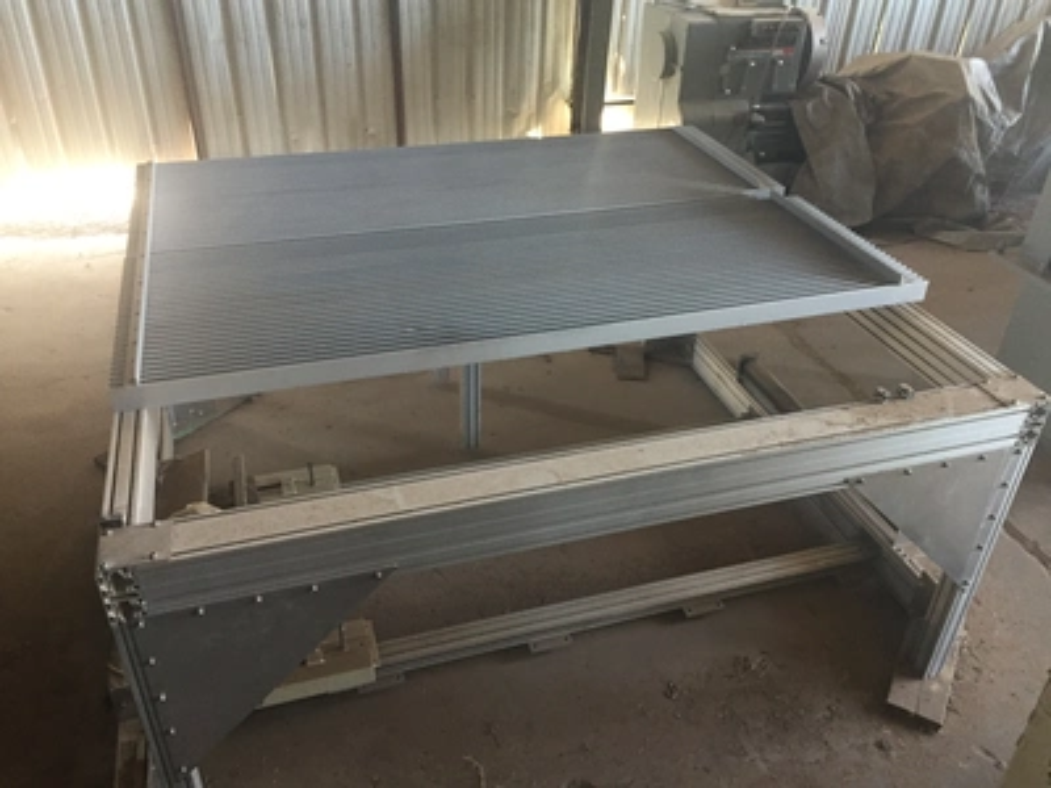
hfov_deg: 61.7
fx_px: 880
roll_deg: -2.5
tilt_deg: -34.0
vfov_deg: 48.2
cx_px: 526
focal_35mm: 29
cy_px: 394
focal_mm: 4.15
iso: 125
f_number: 2.2
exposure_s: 1/30
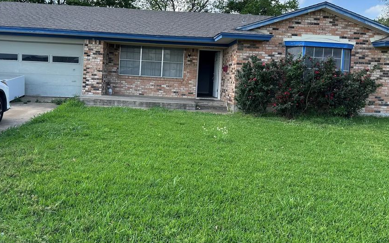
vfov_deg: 40.1
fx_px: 329
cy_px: 82
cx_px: 165
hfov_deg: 60.9
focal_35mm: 31
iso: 80
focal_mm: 6.86
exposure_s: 1/1374
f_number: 1.78
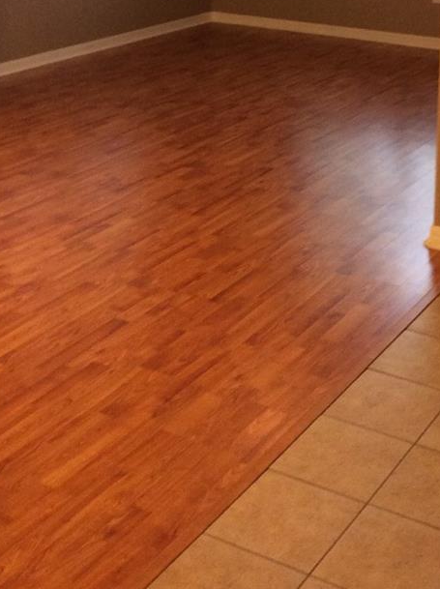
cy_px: 24
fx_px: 1104
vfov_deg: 28.3
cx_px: 314
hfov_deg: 22.4
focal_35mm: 65
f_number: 2.4
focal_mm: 3.3
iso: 125
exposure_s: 1/24
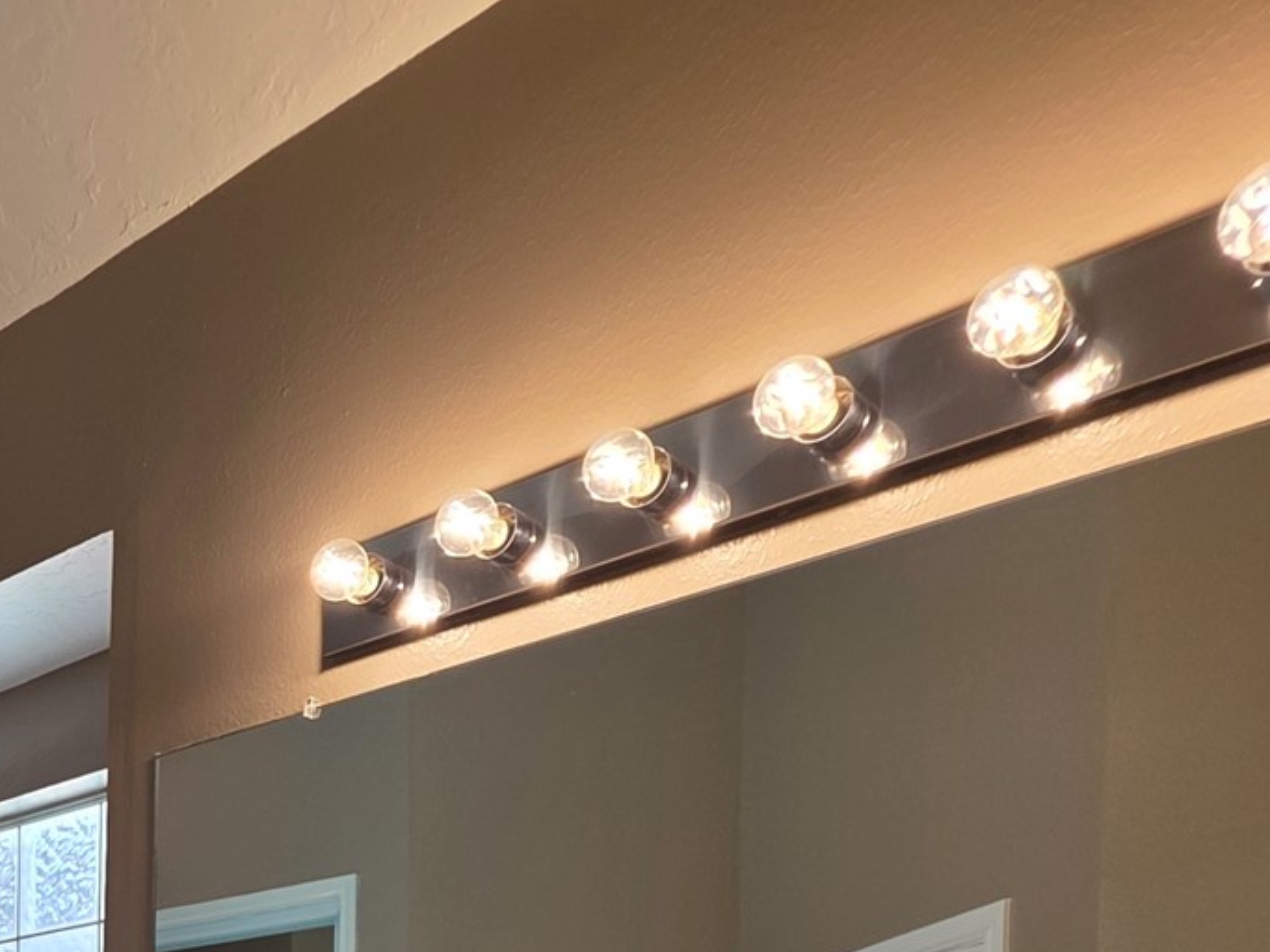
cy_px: 1272
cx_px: -54
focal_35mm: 39
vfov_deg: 29.0
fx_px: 1431
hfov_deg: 40.6
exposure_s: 1/120
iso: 25
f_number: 1.9
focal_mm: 2.2
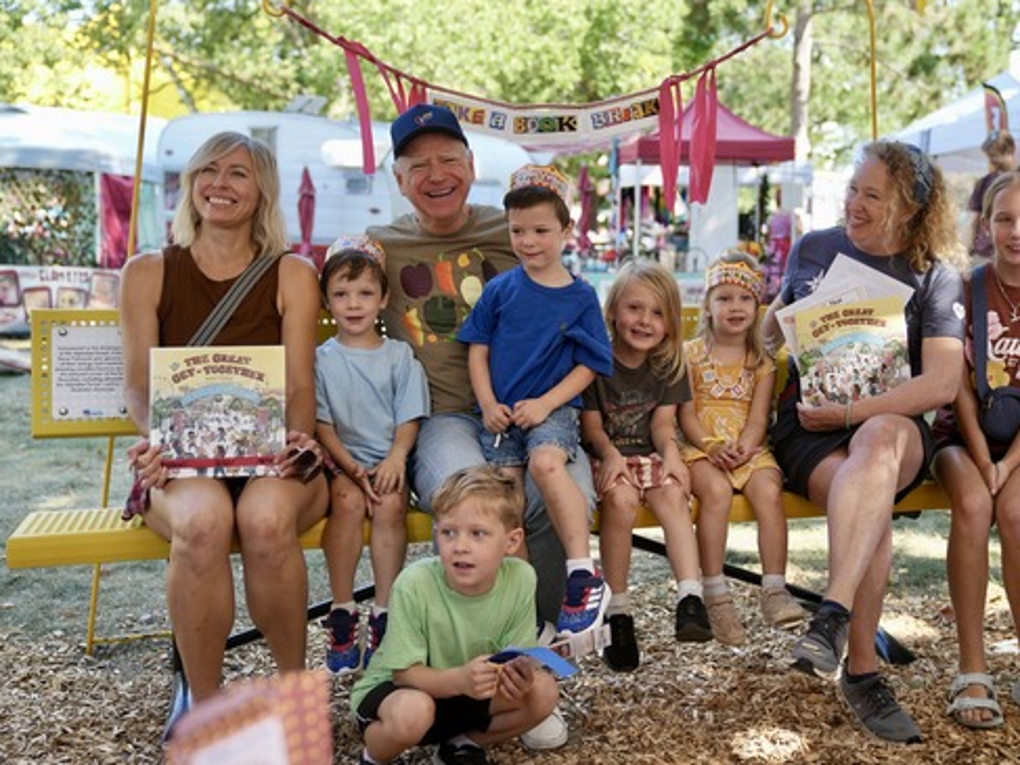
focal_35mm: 42
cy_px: 389
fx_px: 1237
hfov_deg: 44.7
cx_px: 570
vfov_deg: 34.3
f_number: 2.8
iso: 160
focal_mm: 38
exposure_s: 1/320
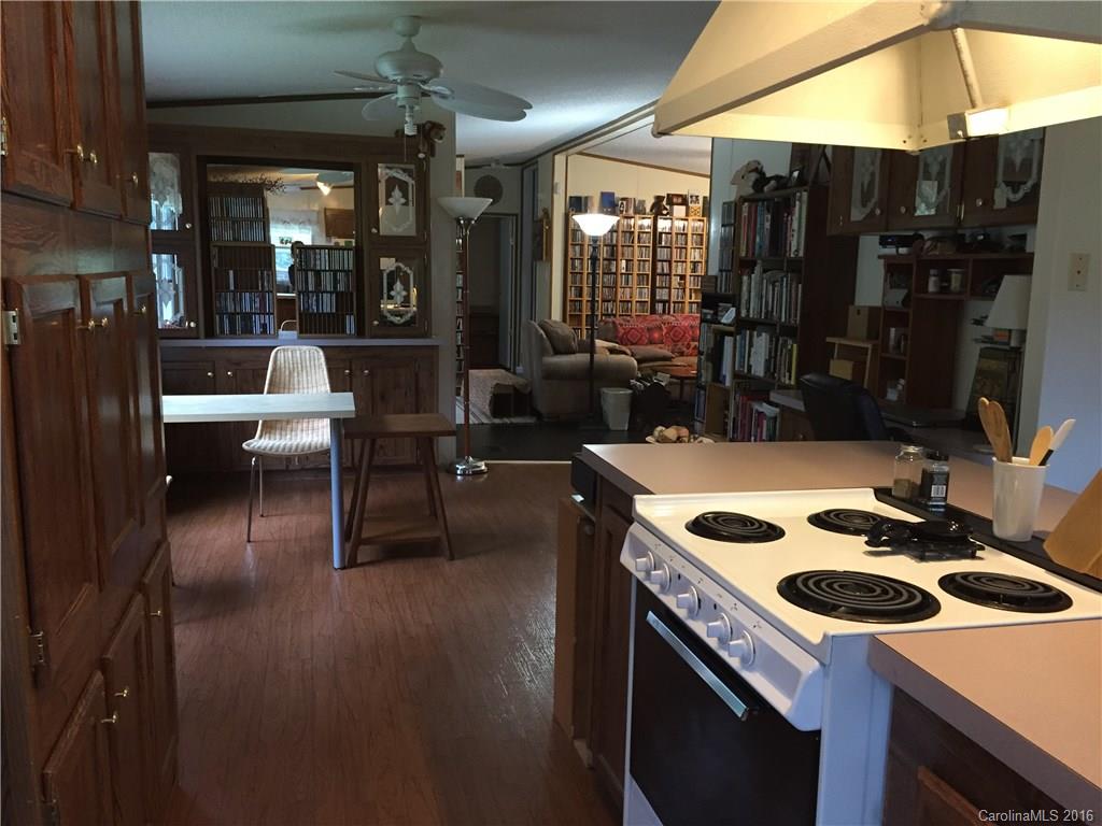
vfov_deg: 48.2
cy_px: 413
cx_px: 551
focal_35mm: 29
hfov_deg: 61.7
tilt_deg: -8.0
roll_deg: -2.1
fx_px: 923
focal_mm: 4.15
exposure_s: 1/30
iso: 160
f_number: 2.2
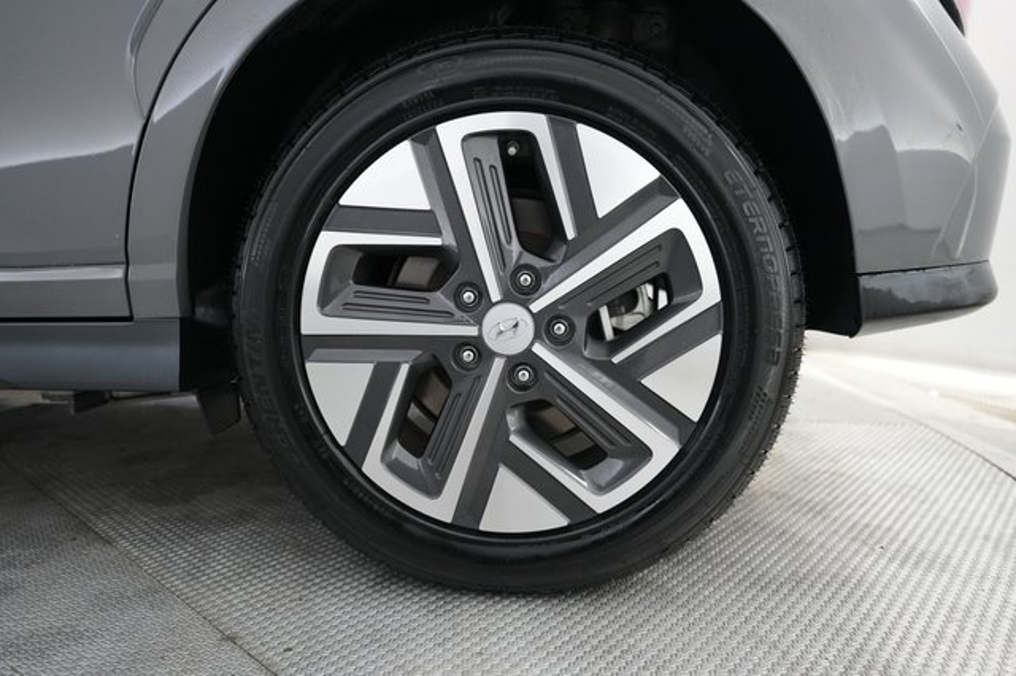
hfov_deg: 73.8
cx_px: 508
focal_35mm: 24
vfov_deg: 53.1
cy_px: 338
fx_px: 677
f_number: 2.8
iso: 4000
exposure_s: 1/160
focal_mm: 24
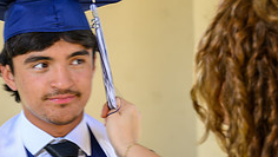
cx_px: 114
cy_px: 215
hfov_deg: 12.6
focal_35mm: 170
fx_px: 1254
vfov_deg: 7.1
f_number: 5.6
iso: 100
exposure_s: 1/80
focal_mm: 85
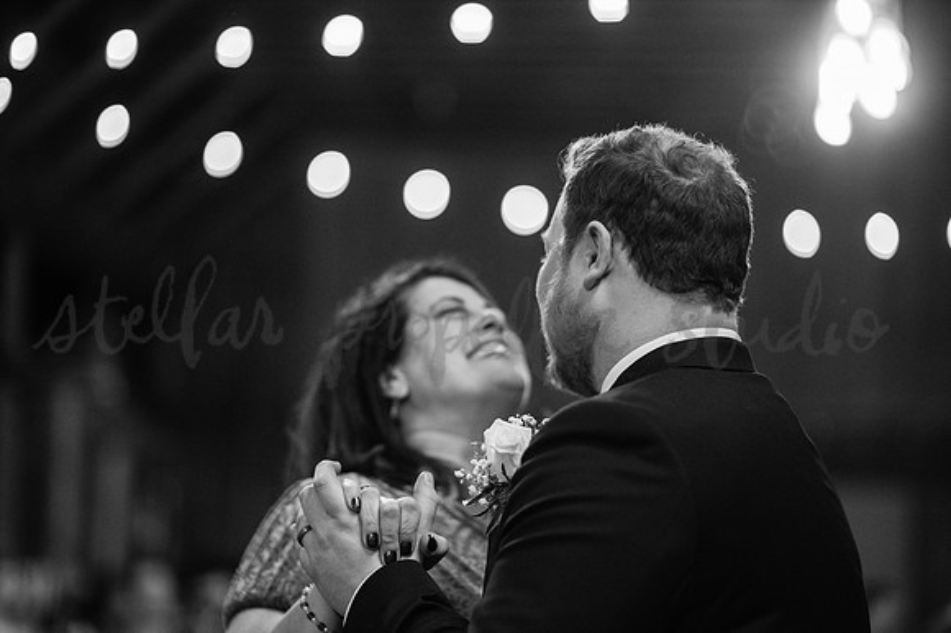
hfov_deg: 23.9
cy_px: 316
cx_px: 476
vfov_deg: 16.1
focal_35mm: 85
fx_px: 2244
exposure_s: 1/250
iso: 2500
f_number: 1.4
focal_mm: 85
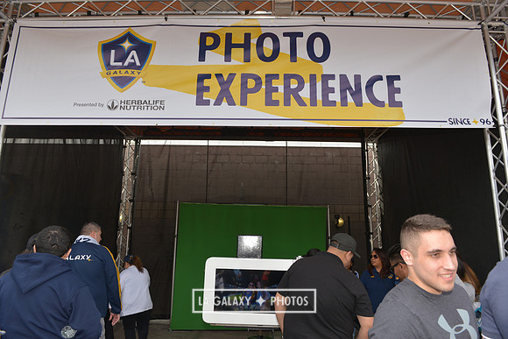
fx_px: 339
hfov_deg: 73.7
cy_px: 170
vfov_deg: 53.2
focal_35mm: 24
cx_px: 254
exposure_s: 1/500
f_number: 5
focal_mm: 24
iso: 200
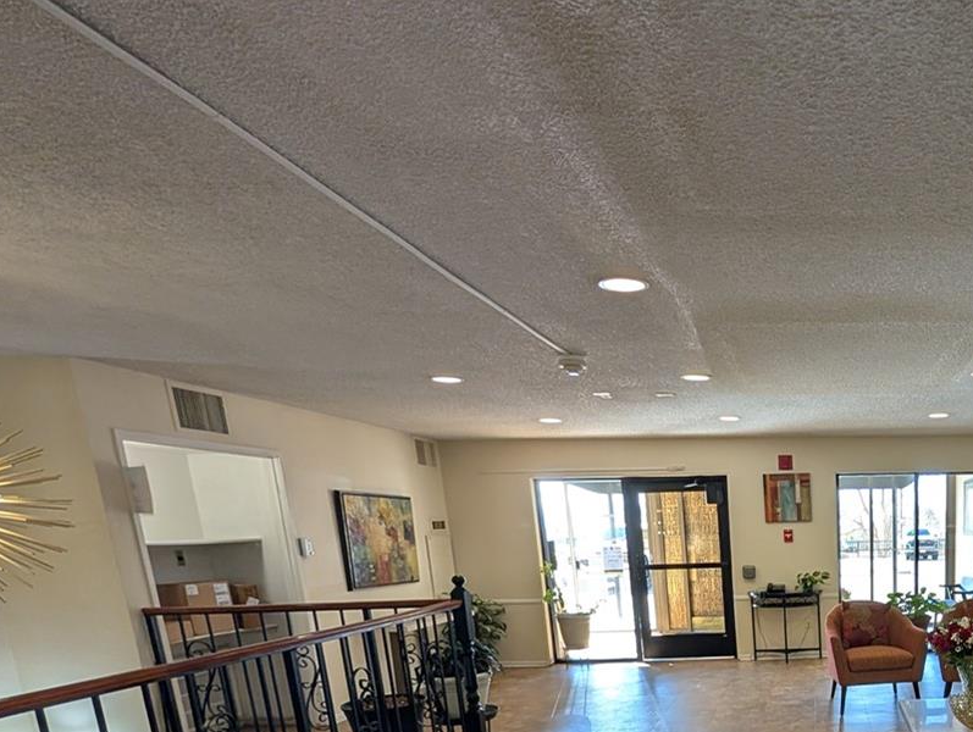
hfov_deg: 61.9
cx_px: 850
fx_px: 676
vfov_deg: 49.1
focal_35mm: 24
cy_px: 692
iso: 96
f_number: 1.7
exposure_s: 1/124
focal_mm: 2.02
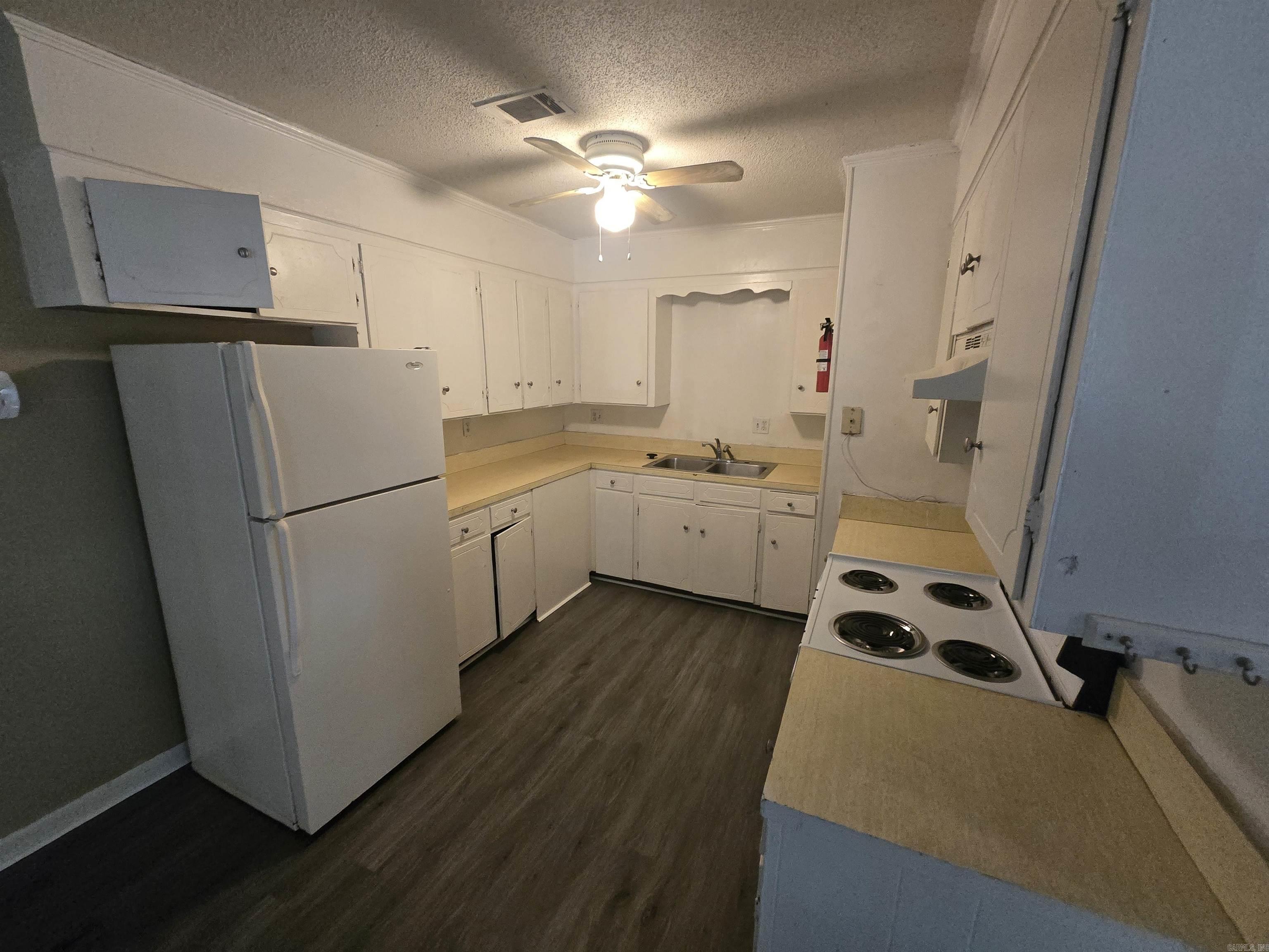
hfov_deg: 106.2
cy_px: 476
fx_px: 477
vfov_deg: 89.9
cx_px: 634
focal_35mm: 13
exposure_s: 1/60
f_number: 2.2
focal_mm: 2.2
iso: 1000
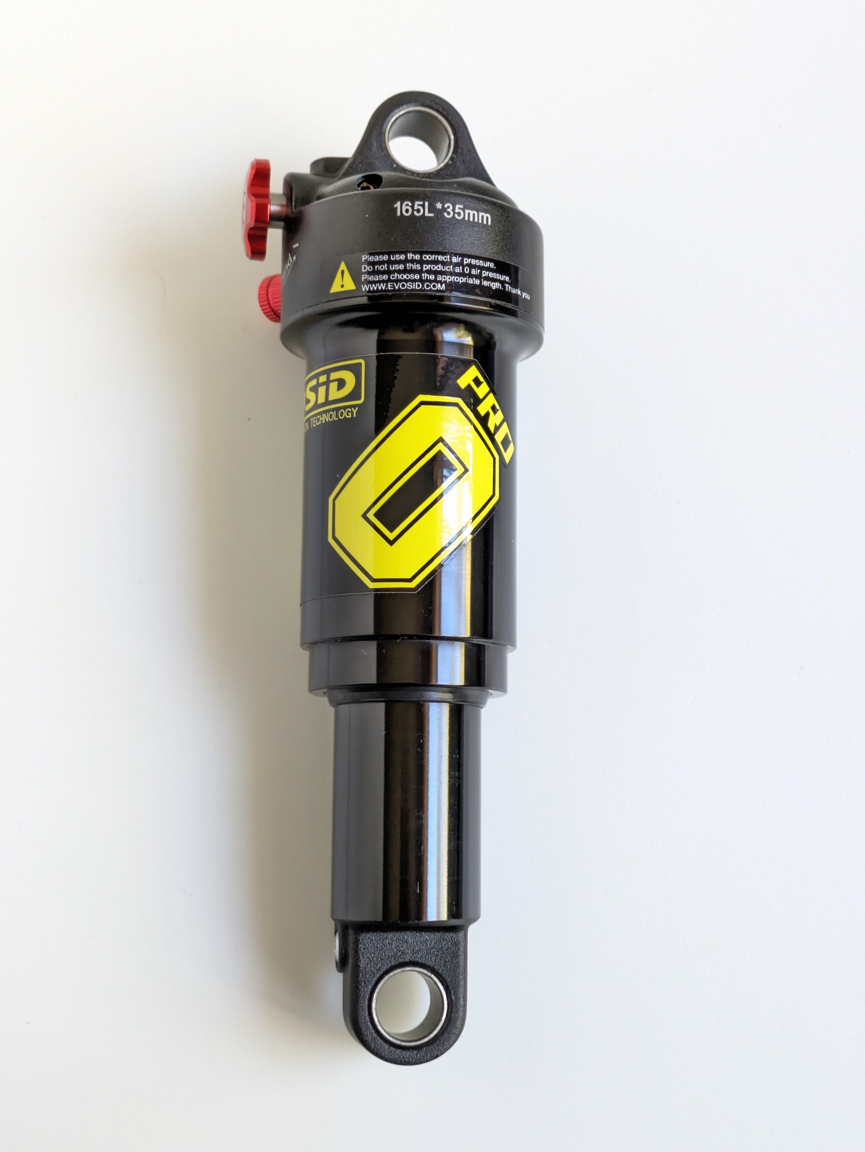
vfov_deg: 37.5
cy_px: 576
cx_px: 432
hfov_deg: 28.6
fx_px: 1698
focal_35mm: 51
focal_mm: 5.43
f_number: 1.89
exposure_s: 1/50
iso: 302
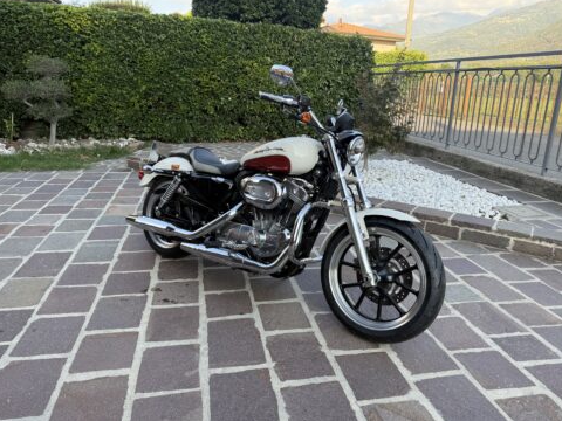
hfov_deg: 69.4
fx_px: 406
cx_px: 286
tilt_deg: -16.0
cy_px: 205
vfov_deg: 54.9
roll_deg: -2.0
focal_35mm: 25
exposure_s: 1/593
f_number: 1.78
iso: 80
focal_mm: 6.76
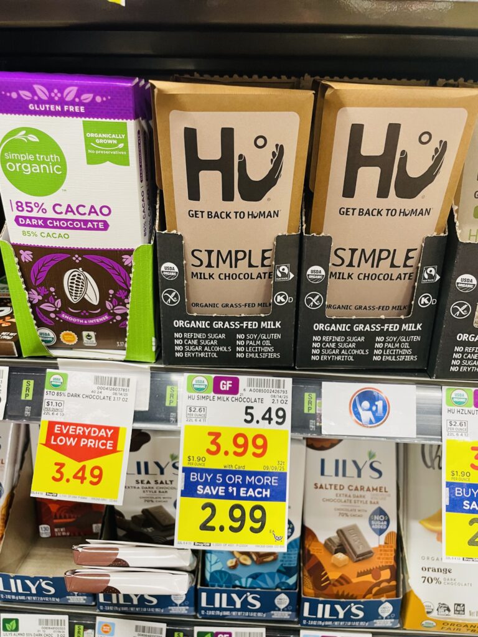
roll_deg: -1.1
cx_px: 239
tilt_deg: -22.7
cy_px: 318
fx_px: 479
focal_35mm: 26
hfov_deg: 53.1
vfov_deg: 67.3
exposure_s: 1/45
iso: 125
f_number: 1.6
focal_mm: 4.2
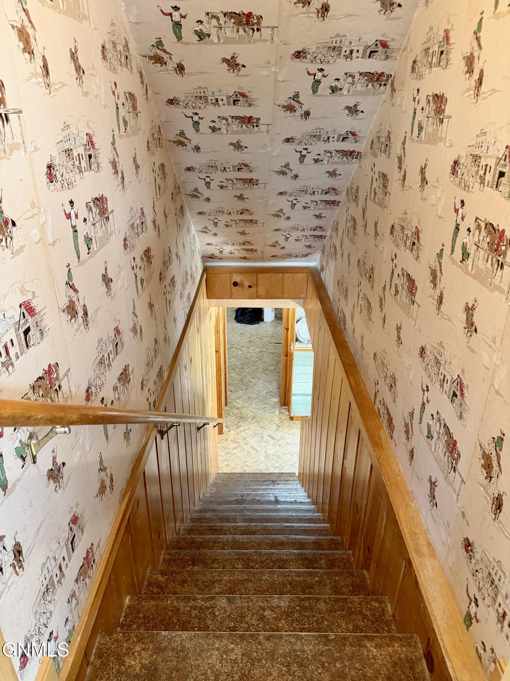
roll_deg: -0.9
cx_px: 255
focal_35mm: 24
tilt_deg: -25.2
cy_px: 340
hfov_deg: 56.8
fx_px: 471
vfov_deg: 71.6
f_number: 1.78
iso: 500
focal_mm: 6.76
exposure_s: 1/60
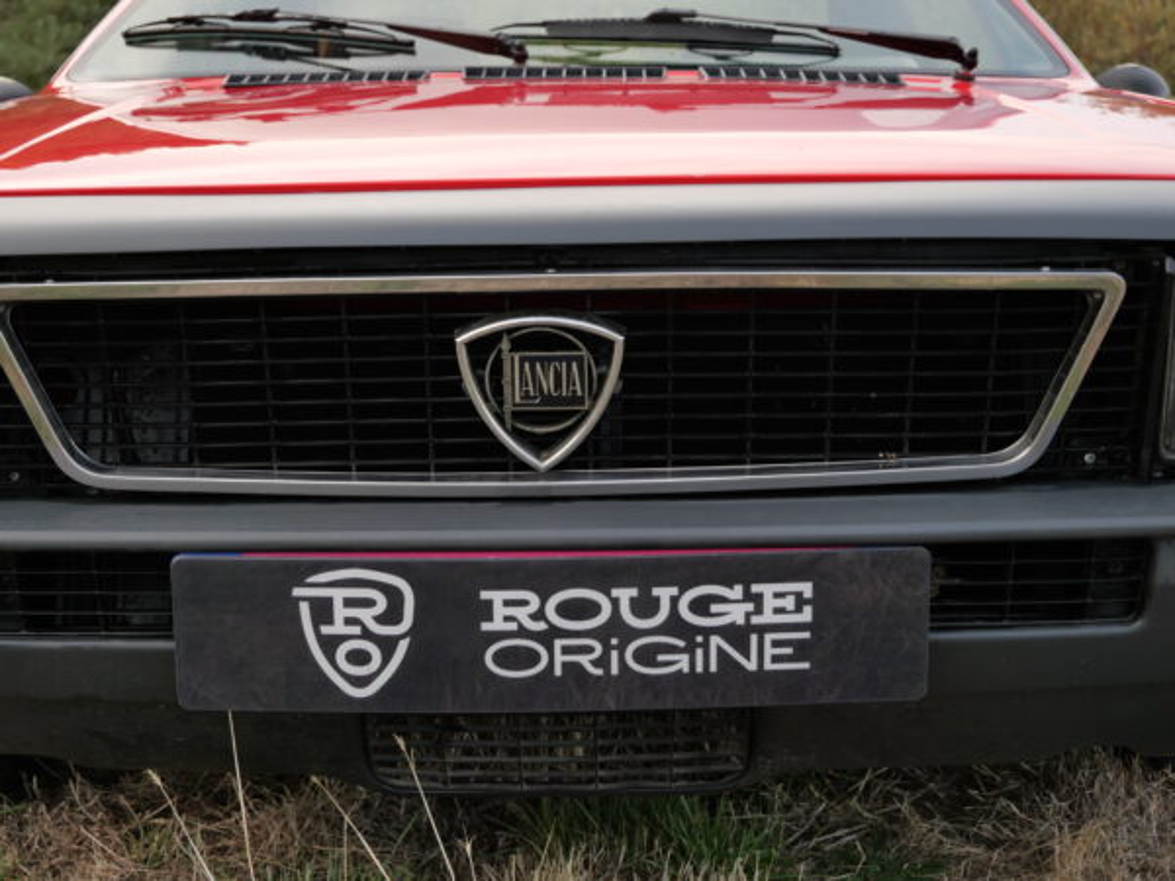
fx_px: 1833
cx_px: 588
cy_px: 440
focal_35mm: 54
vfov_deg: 27.0
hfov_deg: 35.5
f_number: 4.6
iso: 200
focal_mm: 27
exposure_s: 1/100
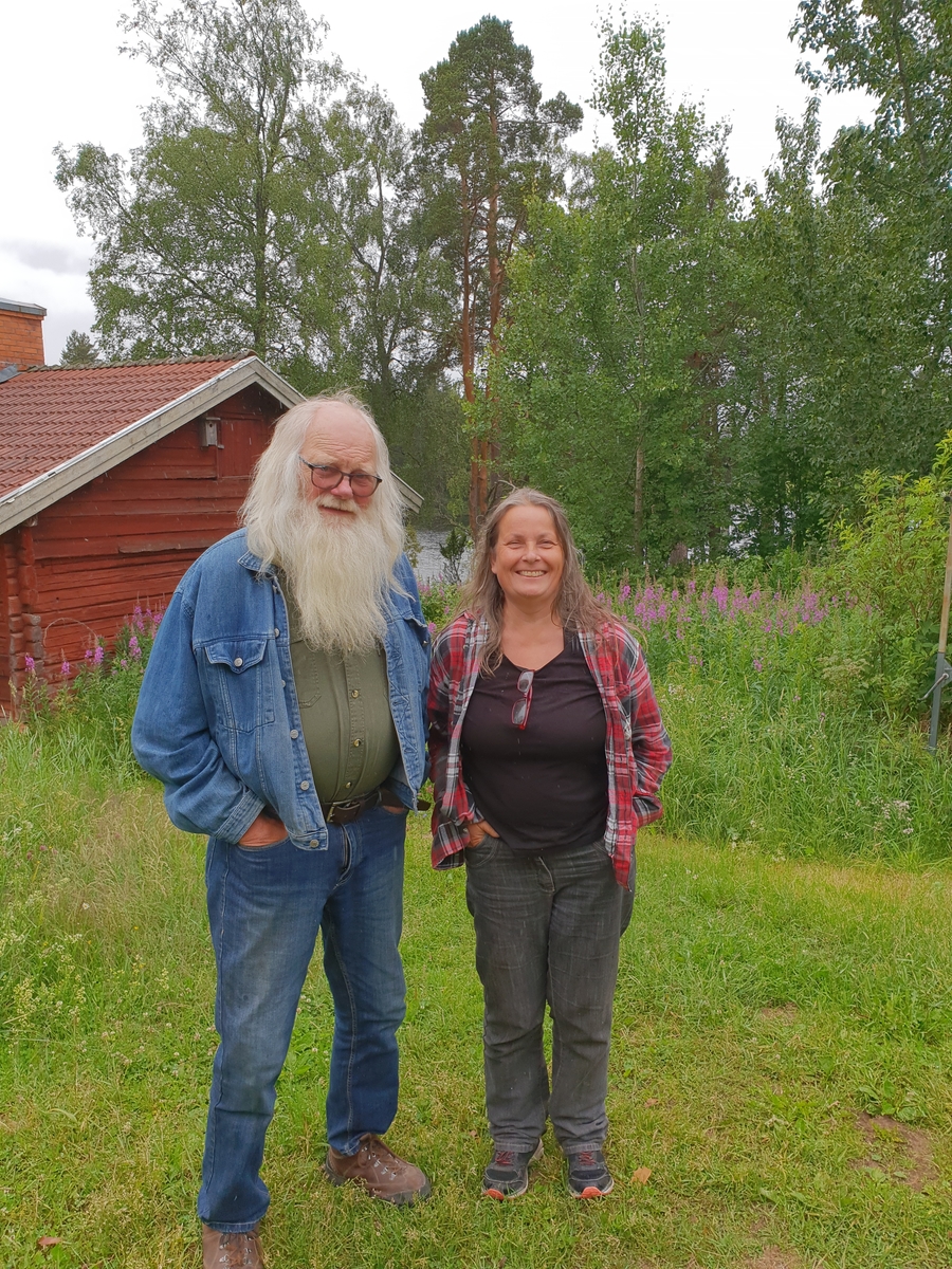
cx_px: 476
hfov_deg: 53.1
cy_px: 634
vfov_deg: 67.3
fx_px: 953
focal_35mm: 26
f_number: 2.4
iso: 50
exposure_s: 1/556
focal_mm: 4.3
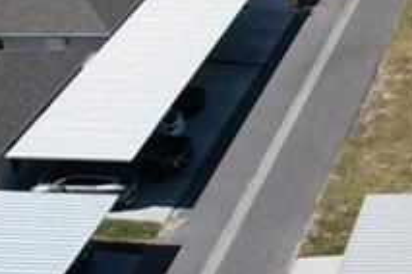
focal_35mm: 106
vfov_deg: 12.6
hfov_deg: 17.2
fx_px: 1213
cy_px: -69
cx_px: 638
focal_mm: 8.38
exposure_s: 1/3200
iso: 130
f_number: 2.8
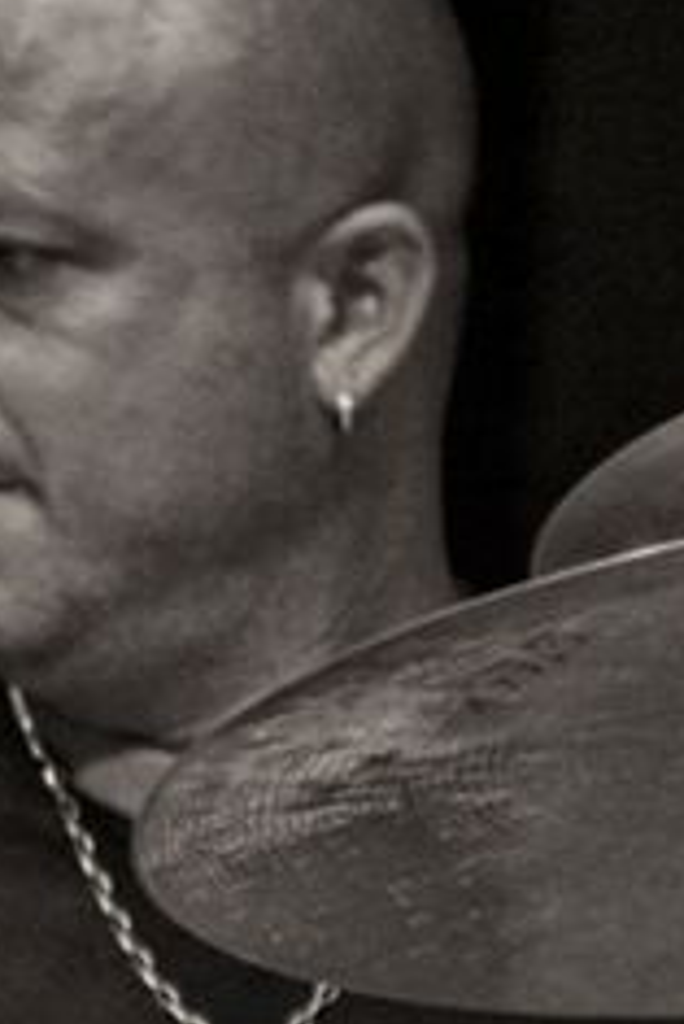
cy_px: 1490
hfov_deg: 2.2
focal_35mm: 620
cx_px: 24
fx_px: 17643
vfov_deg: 3.3
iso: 800
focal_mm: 108
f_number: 4.5
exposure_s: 1/30
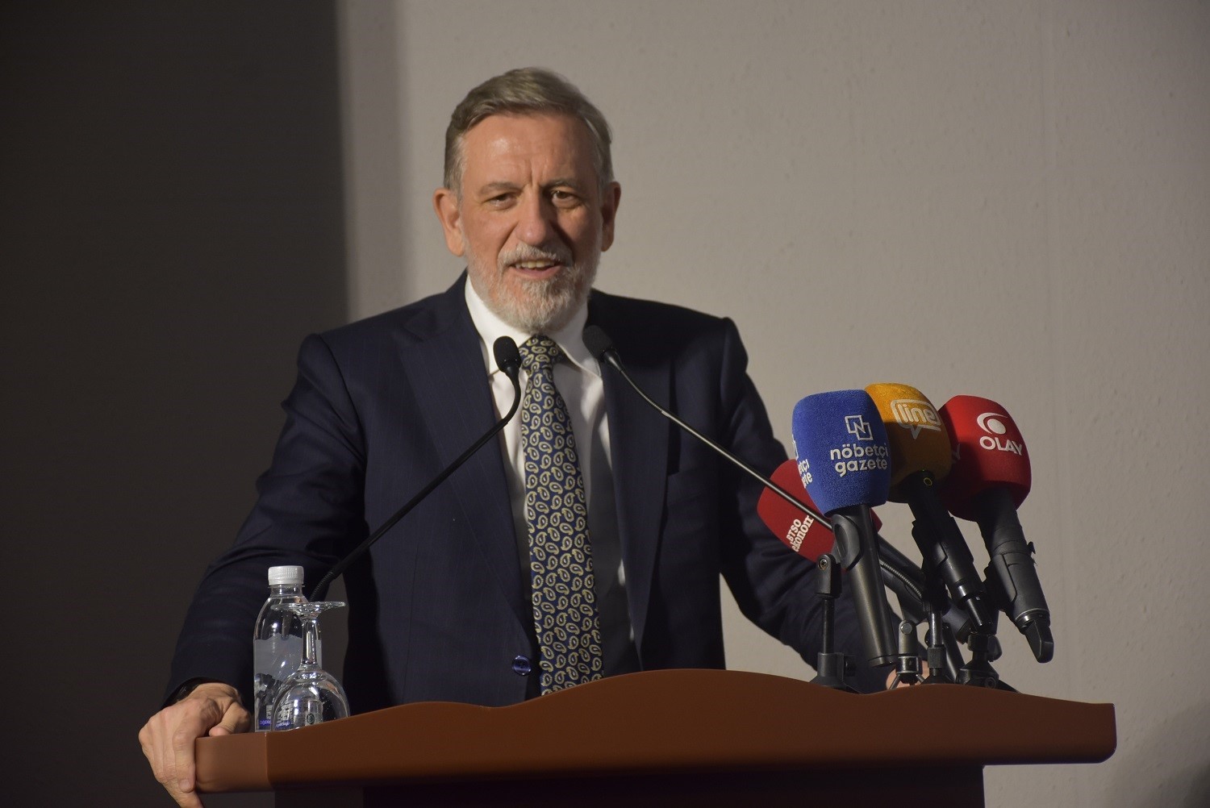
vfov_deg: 10.2
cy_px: 404
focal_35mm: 135
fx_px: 4540
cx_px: 605
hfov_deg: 15.2
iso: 800
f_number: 5.3
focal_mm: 90
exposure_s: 1/80
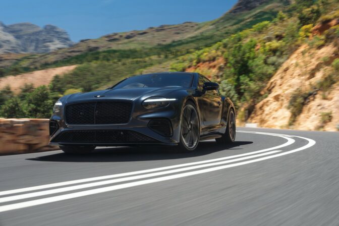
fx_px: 377
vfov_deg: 33.4
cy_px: 113
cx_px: 170
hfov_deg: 48.5
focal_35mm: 40
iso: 50
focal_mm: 40
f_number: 8
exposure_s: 1/25
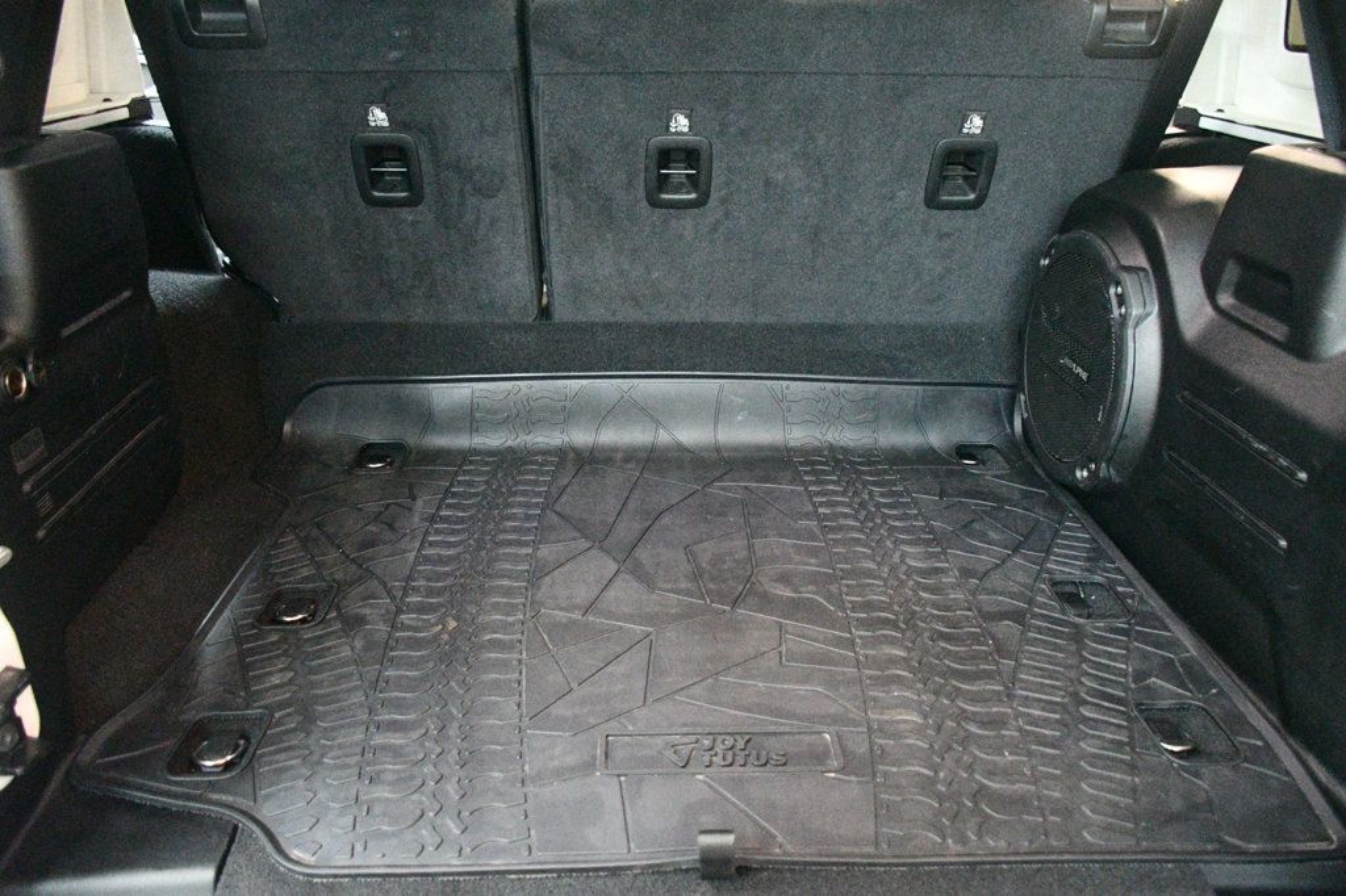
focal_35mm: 27
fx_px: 1009
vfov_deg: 47.9
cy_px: 448
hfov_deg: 67.4
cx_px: 673
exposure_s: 1/60
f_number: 3.5
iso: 12800
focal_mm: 18
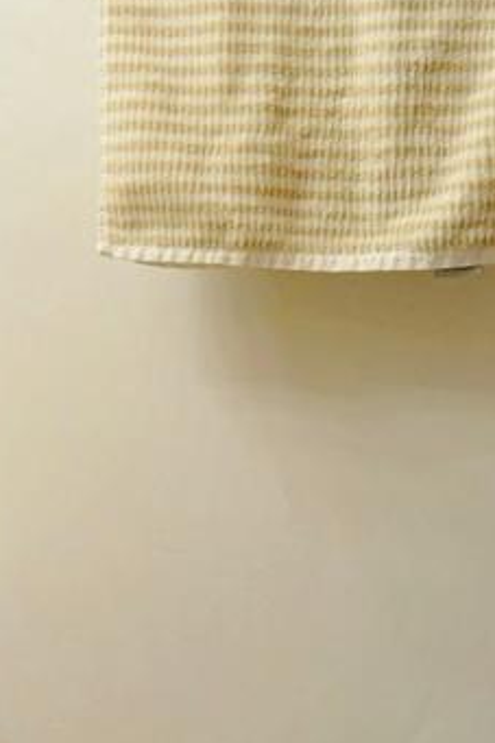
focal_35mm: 81
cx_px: 113
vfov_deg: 24.7
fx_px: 1672
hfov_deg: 16.7
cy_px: 577
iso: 800
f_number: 8
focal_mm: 12
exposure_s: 1/15
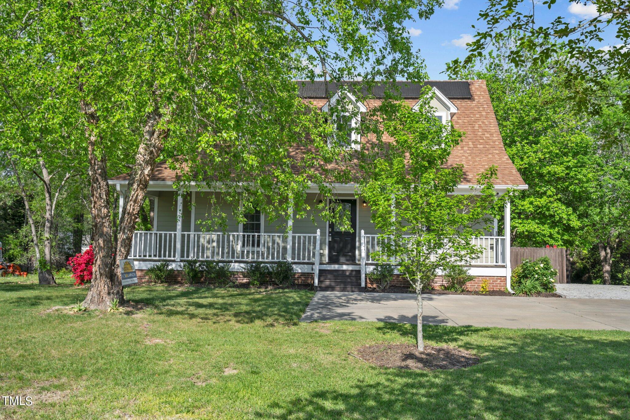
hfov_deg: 54.4
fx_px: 612
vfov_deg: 37.8
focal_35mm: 35
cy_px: 210
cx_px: 315
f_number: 5.6
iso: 100
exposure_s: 1/90
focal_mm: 35
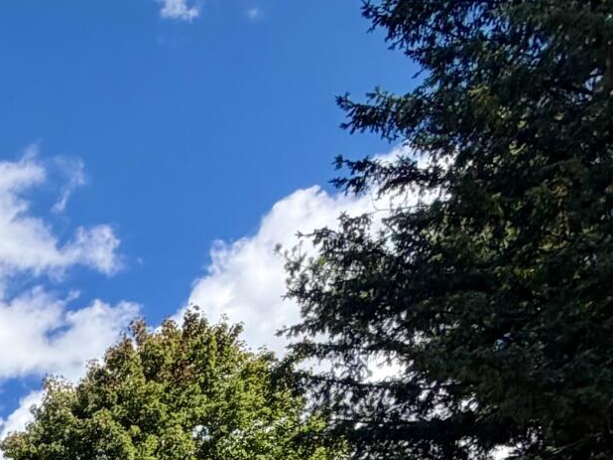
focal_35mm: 68
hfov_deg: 21.7
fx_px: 1204
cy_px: 954
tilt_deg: +0.2
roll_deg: +1.6
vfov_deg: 16.1
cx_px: -399
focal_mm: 2.22
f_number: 2.2
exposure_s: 1/770
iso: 25
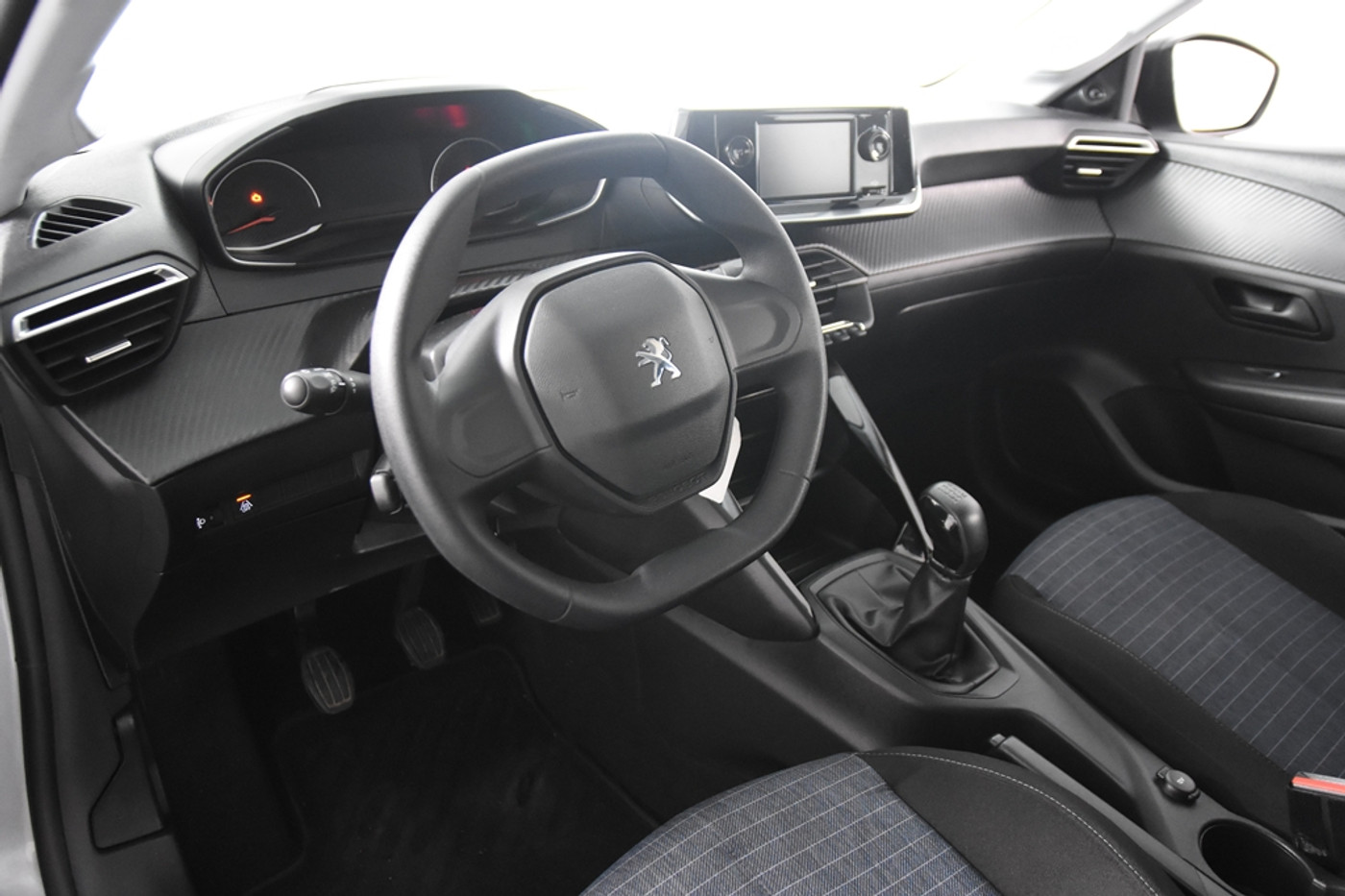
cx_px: 672
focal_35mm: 30
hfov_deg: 61.9
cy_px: 448
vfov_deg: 43.6
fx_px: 1121
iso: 4000
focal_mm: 20
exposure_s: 1/30
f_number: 2.8
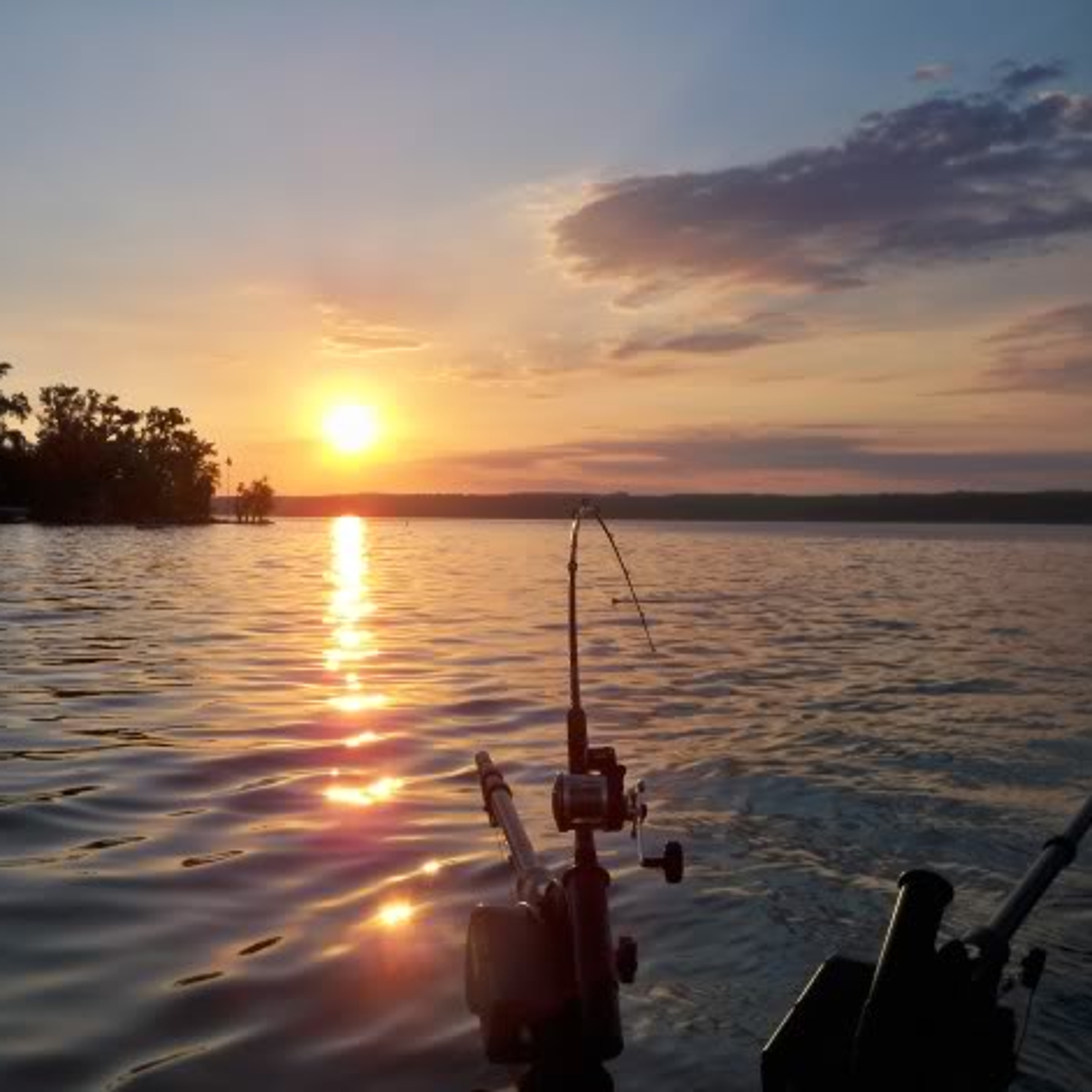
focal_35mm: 42
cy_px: 554
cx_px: 359
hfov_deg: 39.5
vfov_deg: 40.0
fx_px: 1499
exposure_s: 1/640
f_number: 4.7
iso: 64
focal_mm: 6.3
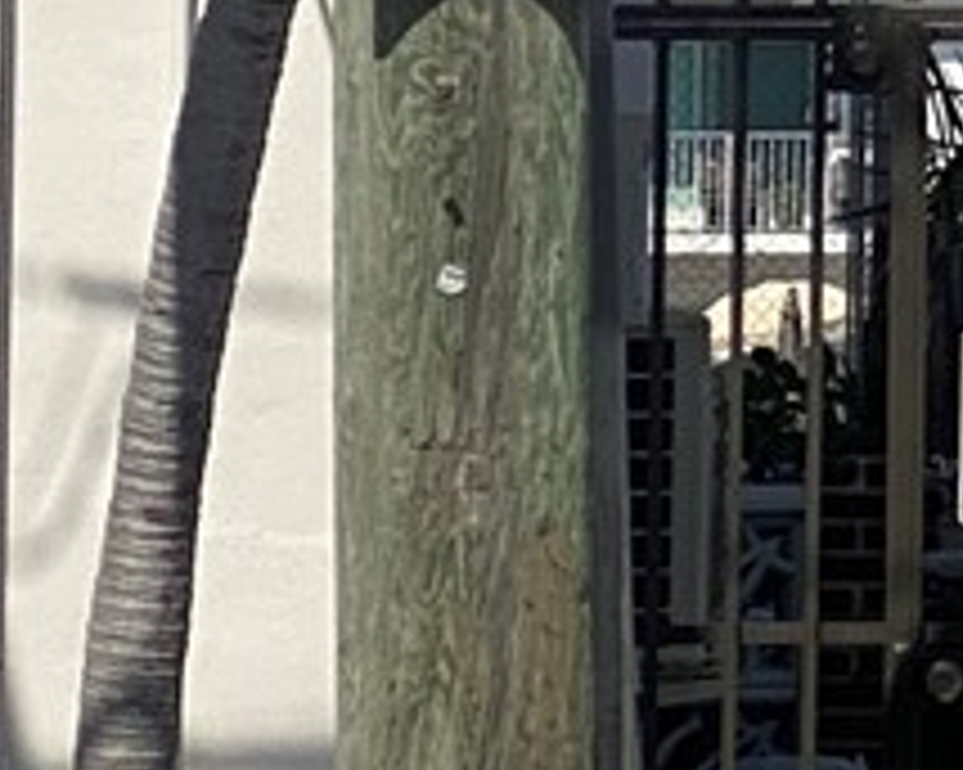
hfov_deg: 4.8
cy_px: -261
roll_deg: -0.5
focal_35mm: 379
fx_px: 10797
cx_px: 3213
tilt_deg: +2.7
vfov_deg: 4.1
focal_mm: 6
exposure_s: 1/2817
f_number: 2
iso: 20
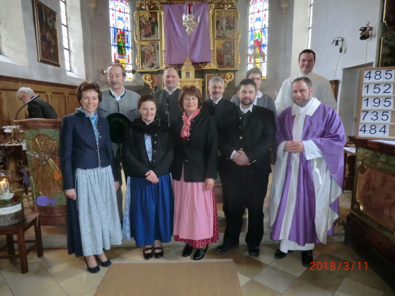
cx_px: 198
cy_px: 148
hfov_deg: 71.6
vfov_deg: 56.8
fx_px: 274
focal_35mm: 24
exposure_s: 1/60
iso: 400
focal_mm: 4.3
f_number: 3.2
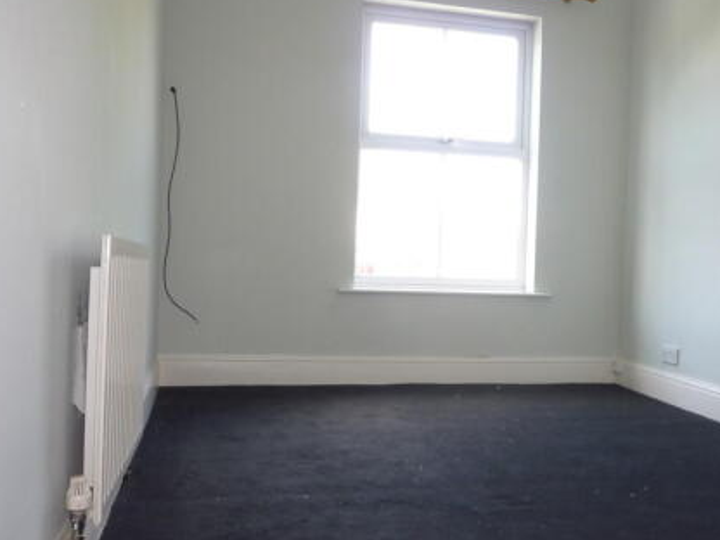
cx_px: 428
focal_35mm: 35
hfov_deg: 52.3
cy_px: 285
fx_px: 728
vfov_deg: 40.7
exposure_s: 1/30
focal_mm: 4.5
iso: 100
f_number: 2.8
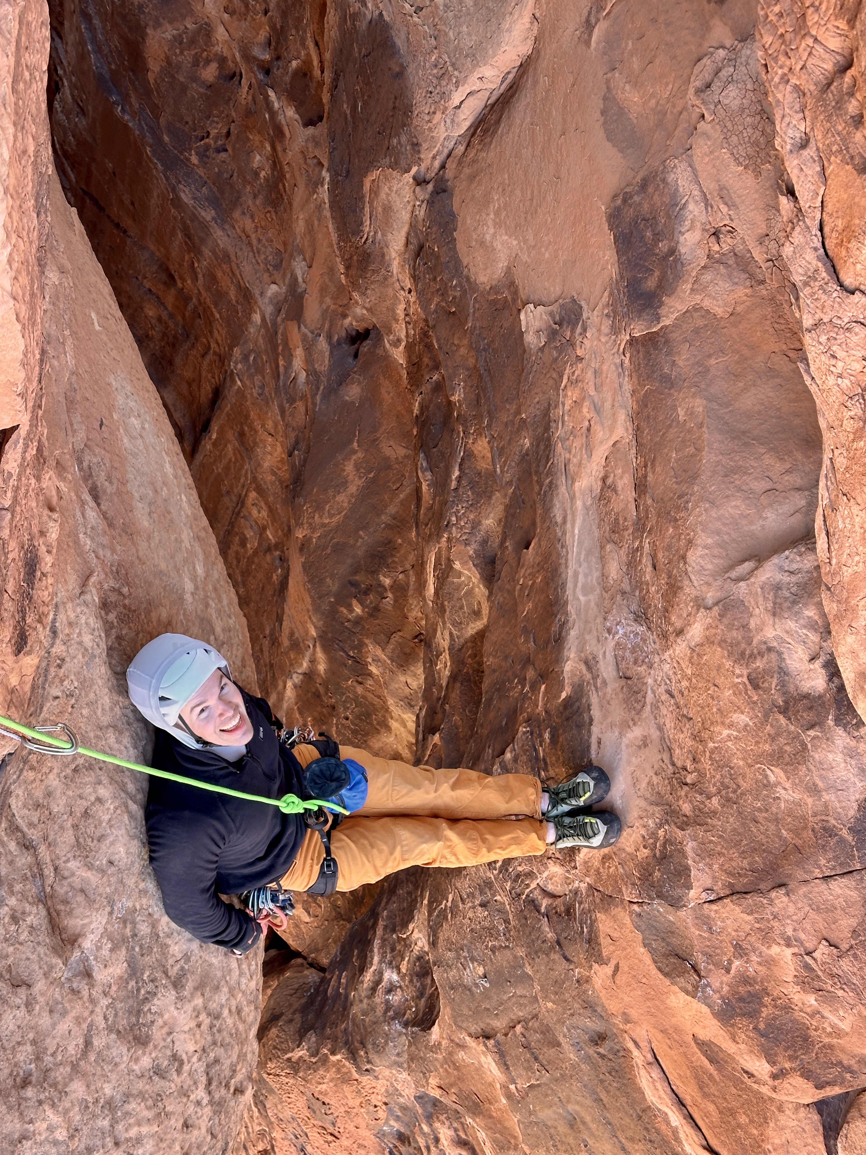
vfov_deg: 39.7
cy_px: 578
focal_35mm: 48
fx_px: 1601
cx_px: 433
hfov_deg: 30.3
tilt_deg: -66.9
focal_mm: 6.86
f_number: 1.78
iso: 50
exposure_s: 1/121
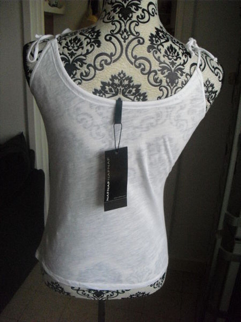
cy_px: 161
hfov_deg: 39.7
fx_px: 334
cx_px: 120
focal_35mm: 36
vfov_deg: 51.4
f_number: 3.1
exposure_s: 1/100
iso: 800
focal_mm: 6.3
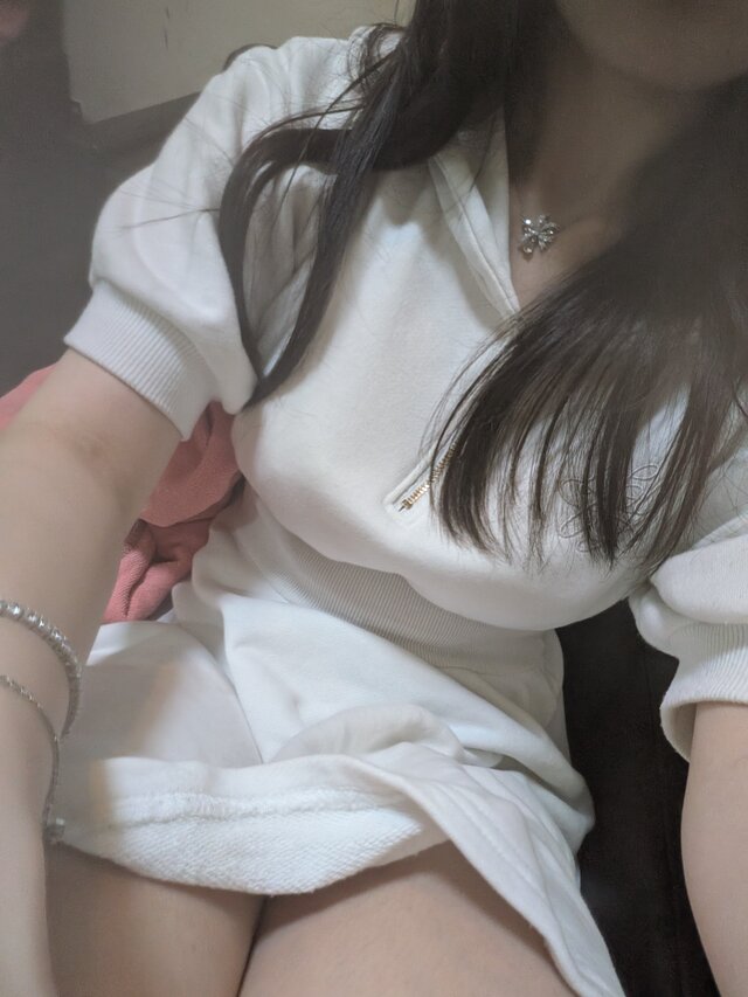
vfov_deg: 79.0
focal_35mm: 21
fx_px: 605
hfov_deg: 63.5
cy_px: 498
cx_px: 374
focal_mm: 2.74
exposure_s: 1/60
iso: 704
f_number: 2.2
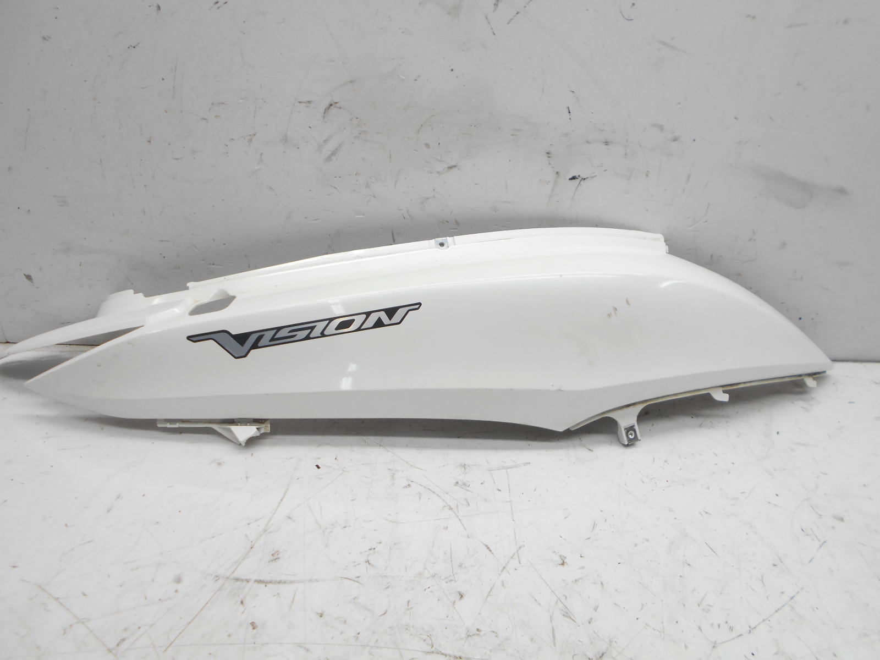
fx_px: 661
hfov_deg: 67.3
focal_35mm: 26
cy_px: 330
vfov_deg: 53.1
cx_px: 440
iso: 80
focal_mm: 4.6
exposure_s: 1/60
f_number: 3.2
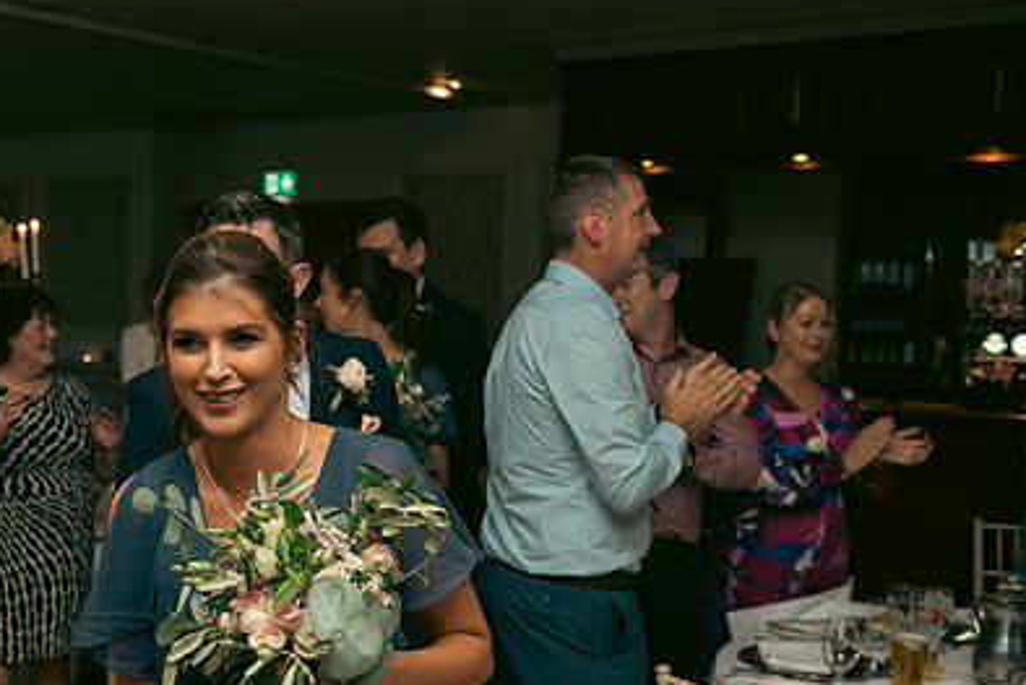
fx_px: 1511
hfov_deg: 36.8
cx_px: 284
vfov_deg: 25.4
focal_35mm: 53
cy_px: 470
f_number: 3.5
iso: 800
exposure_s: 1/160
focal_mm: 36
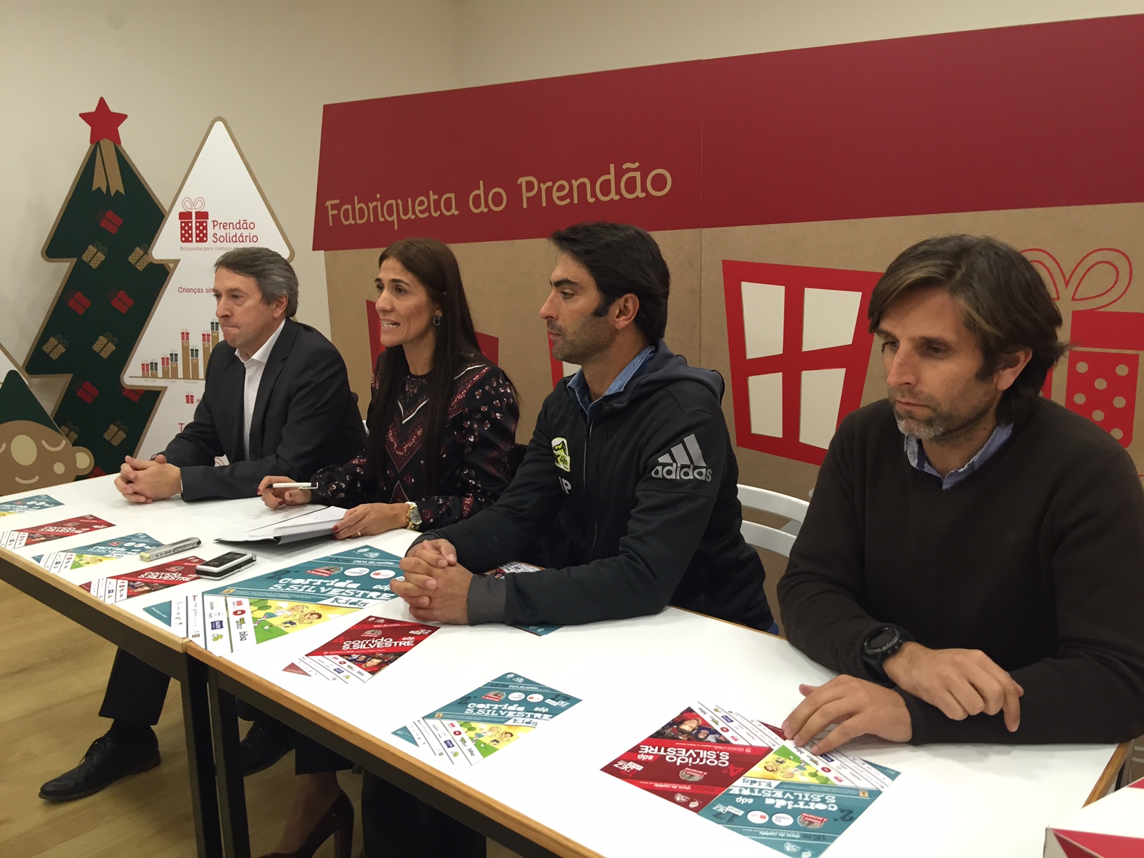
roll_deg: +0.6
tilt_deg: -10.0
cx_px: 572
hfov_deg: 61.7
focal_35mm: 29
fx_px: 958
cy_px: 429
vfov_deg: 48.2
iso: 100
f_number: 2.2
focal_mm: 4.15
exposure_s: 1/33
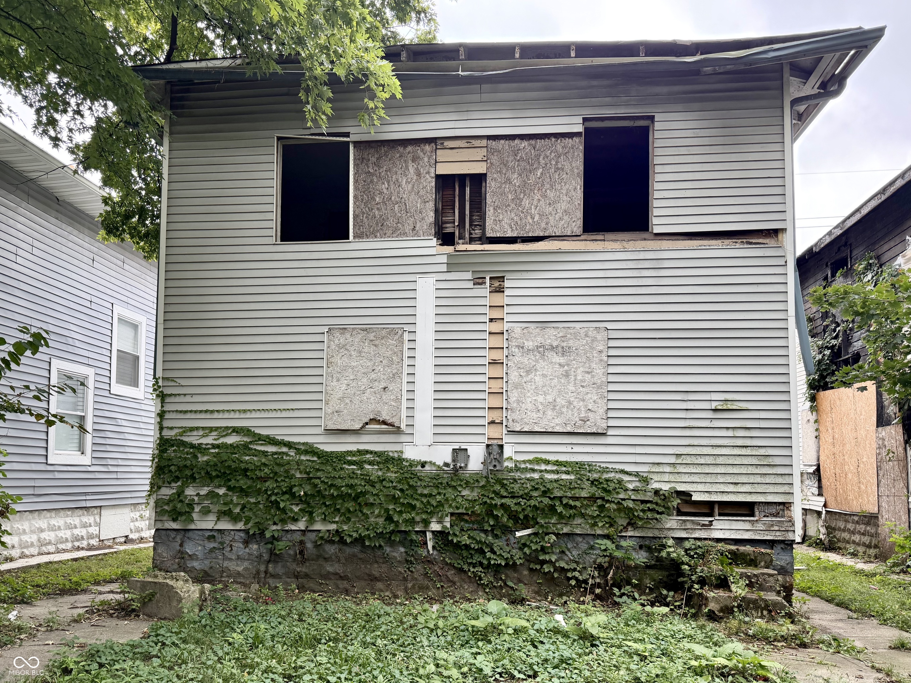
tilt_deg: +10.9
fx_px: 632
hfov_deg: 71.6
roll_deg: -1.1
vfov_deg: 56.8
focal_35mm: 24
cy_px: 342
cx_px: 456
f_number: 1.78
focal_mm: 6.76
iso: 100
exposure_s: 1/665
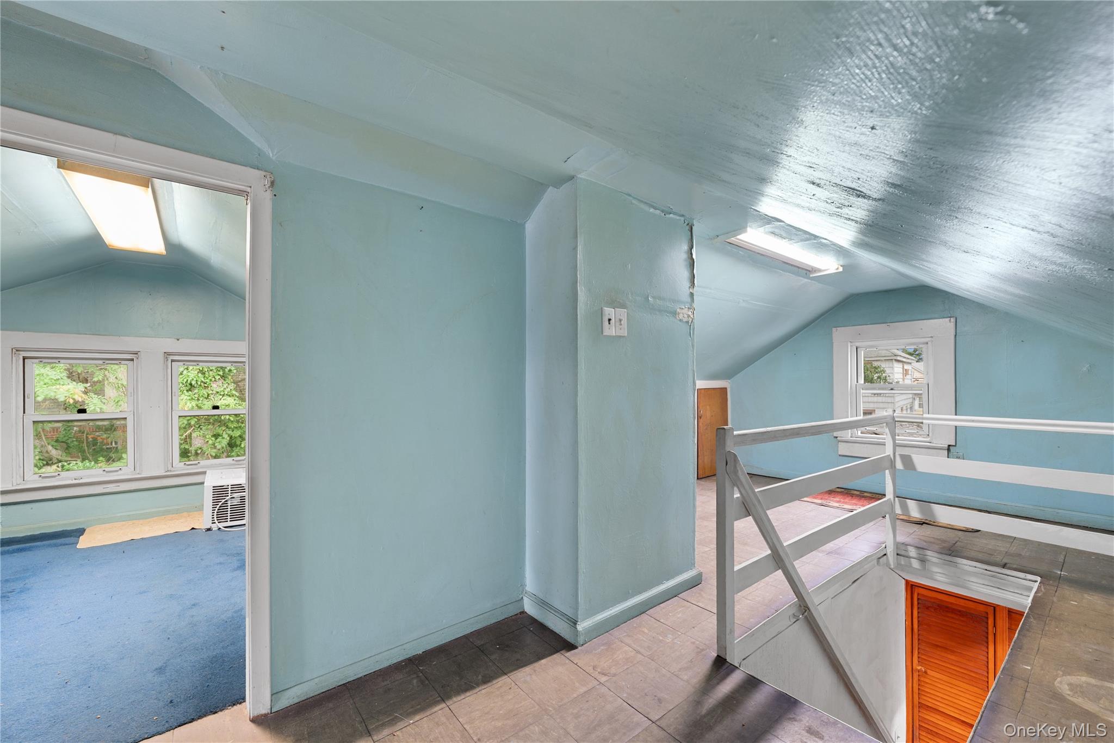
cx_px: 557
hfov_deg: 104.3
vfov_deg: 81.2
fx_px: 433
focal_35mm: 14
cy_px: 372
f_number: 10
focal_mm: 14
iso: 250
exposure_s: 2.5
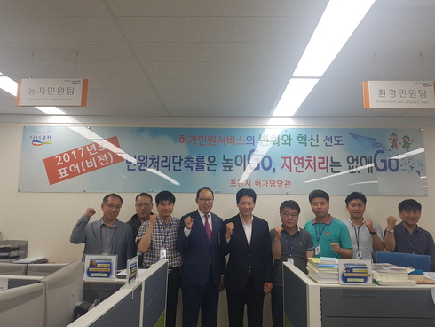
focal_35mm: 26
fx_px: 327
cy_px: 164
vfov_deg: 53.1
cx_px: 218
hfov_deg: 67.3
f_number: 1.7
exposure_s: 1/120
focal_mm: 4.2
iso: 50
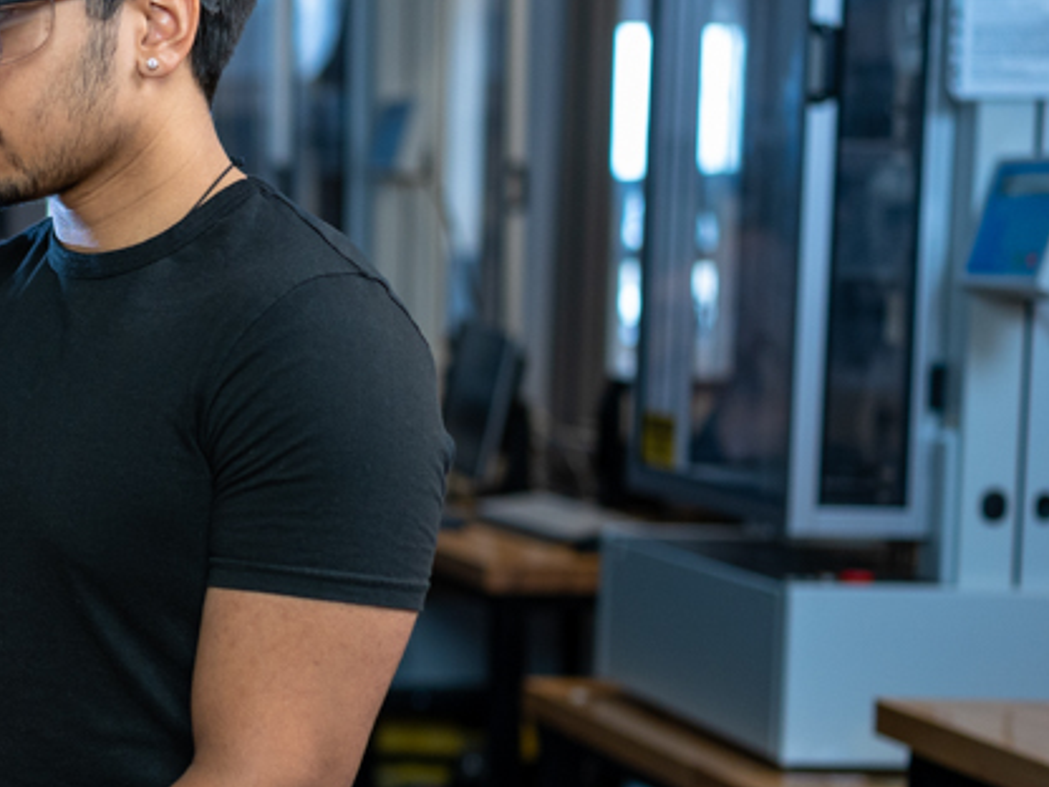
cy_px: 434
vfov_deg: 15.2
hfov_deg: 18.8
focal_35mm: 97
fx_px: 2939
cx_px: -295
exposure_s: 1/125
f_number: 1.6
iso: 500
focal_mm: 35
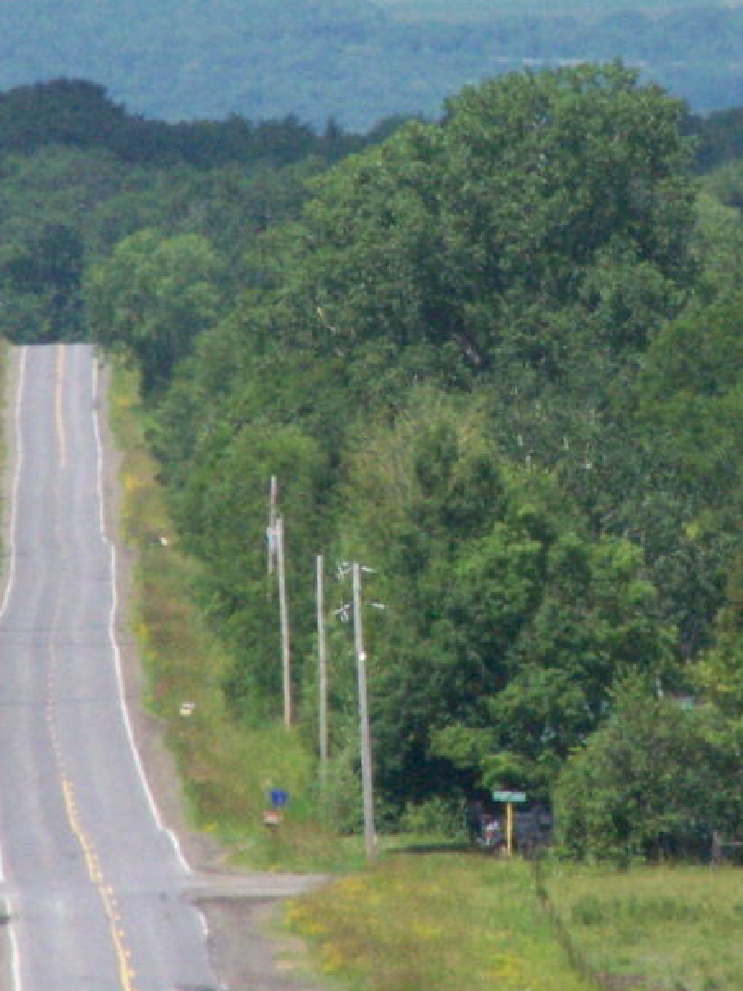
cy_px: 468
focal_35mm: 859
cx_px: 561
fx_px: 24584
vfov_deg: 2.3
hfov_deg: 1.7
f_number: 7.1
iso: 400
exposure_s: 1/1600
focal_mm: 63
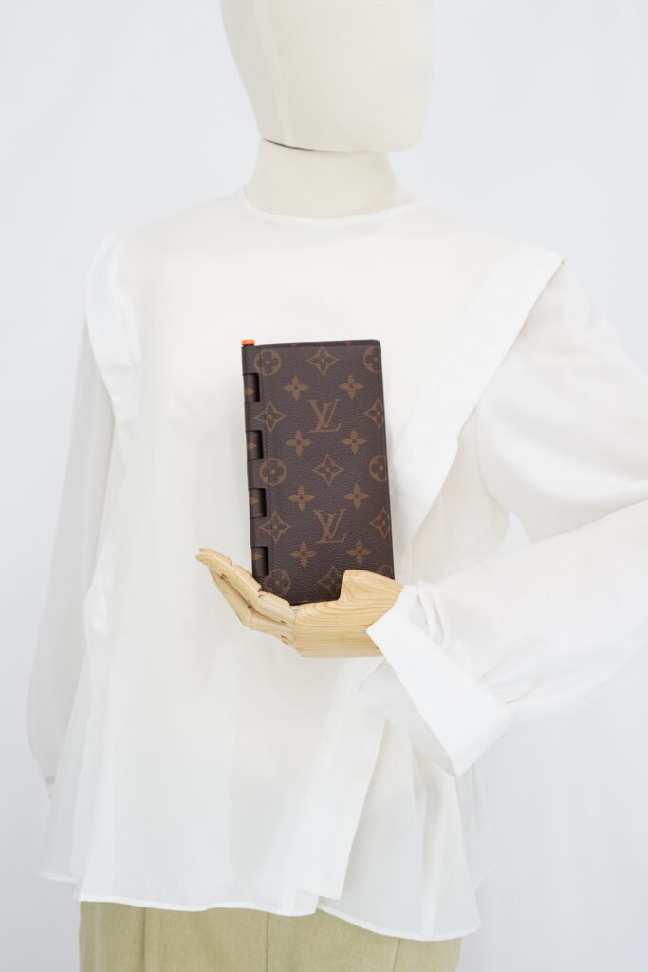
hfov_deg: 27.0
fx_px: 1349
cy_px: 486
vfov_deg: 39.6
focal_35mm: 50
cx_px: 324
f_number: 6.3
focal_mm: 50
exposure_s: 1/8
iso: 640
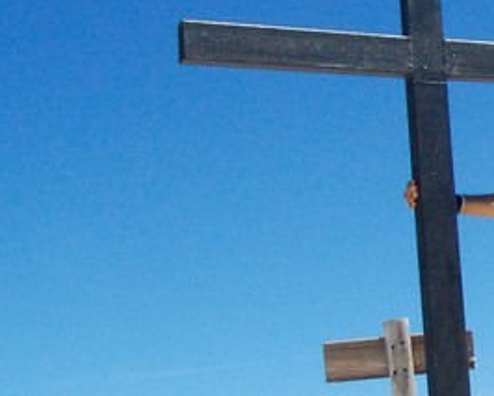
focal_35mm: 100
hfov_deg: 17.9
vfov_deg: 15.4
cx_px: 647
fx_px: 1459
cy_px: 251
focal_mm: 19
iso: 1600
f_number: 22
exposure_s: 1/500
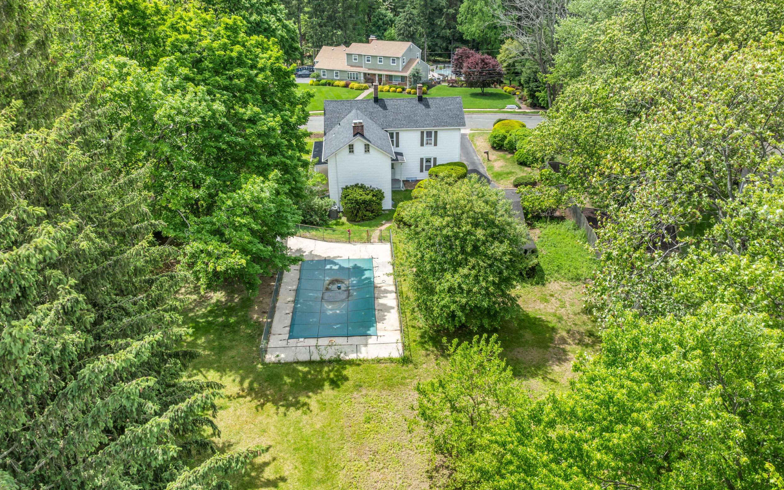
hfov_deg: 70.4
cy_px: 253
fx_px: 556
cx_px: 388
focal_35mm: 26
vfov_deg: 47.6
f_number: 2.8
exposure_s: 1/320
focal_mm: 12.29
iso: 100
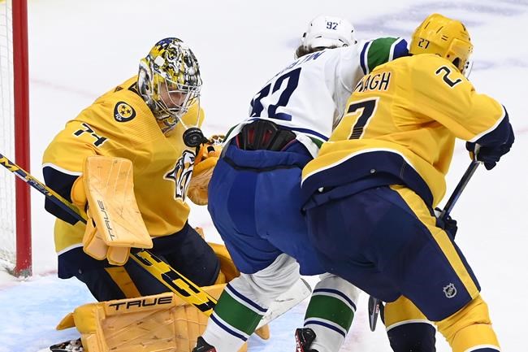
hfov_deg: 6.9
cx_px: 264
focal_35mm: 300
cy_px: 176
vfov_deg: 4.6
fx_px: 4399
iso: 5000
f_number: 4
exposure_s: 1/3200
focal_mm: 300
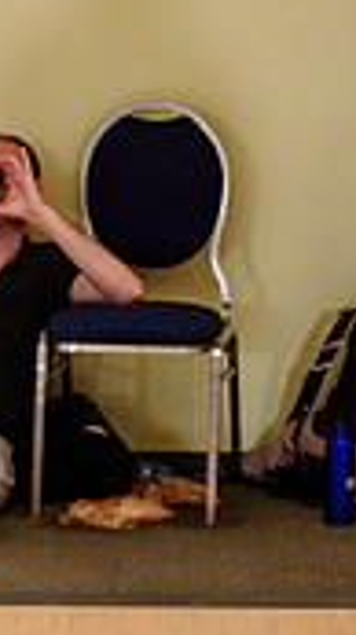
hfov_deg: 7.3
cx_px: -154
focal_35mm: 164
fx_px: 2759
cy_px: 323
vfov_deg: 13.1
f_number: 2
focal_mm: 28
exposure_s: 1/320
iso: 1250
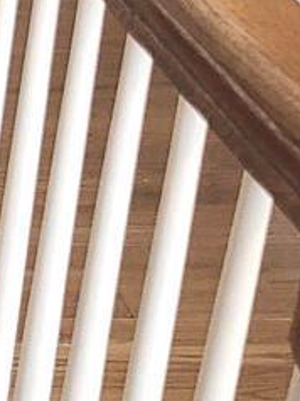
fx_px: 1945
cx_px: -669
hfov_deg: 7.5
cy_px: 482
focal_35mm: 168
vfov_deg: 11.5
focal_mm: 5.4
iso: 160
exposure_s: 1/60
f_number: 1.8
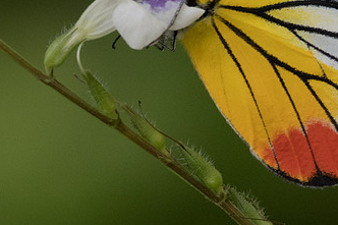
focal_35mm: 2033
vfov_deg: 0.7
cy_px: 12
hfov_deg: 1.0
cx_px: 292
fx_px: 19077
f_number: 10
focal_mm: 400
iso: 1000
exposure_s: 1/250
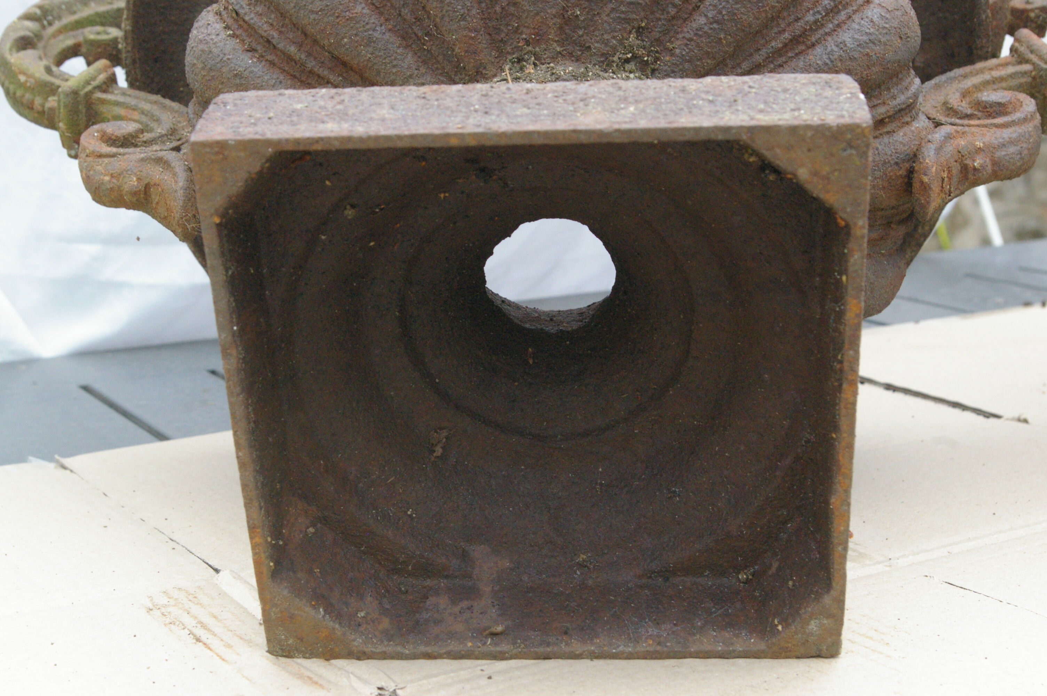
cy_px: 348
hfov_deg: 49.6
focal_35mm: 39
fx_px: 1133
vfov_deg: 34.1
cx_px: 524
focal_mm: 26
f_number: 8
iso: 1600
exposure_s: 1/90
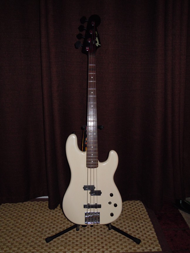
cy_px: 126
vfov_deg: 47.9
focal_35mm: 39
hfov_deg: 36.8
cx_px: 95
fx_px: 285
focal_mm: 7.1
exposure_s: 1/30
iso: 400
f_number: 3.7
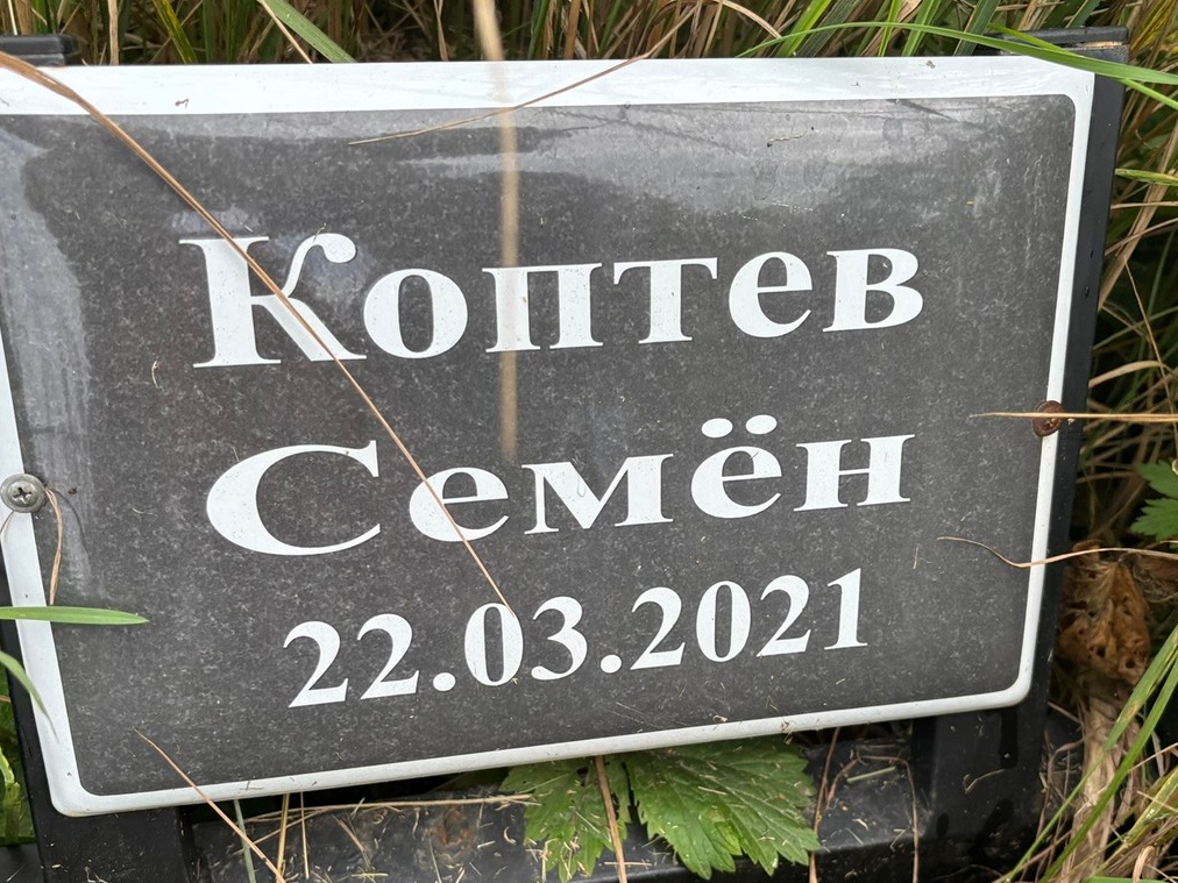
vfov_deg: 38.6
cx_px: 622
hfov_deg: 50.1
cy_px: 515
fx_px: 1259
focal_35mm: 37
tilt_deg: -49.9
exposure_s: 1/369
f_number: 1.6
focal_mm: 5.96
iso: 50
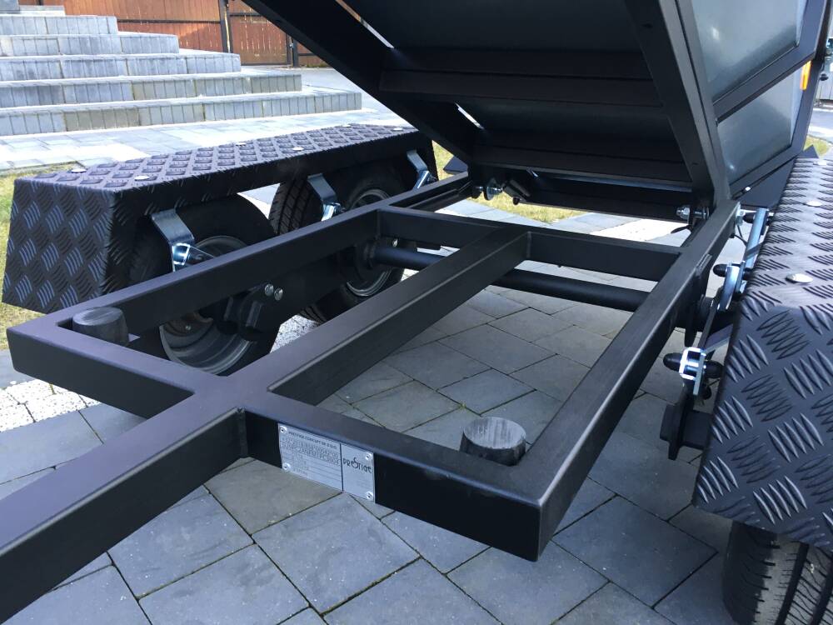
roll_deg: +0.0
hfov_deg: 61.7
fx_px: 698
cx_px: 416
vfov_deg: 48.2
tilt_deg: -23.2
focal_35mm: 29
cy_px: 312
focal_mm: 4.15
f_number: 2.2
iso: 40
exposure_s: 1/33
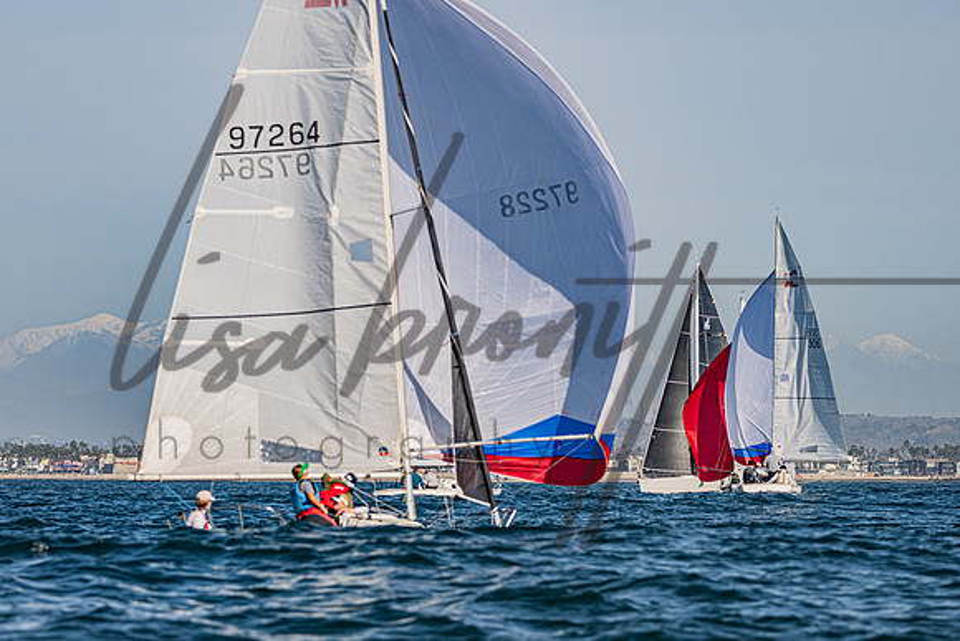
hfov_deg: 9.4
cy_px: 291
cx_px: 414
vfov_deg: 6.3
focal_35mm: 219
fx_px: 5849
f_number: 5.6
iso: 320
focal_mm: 160
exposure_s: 1/3200
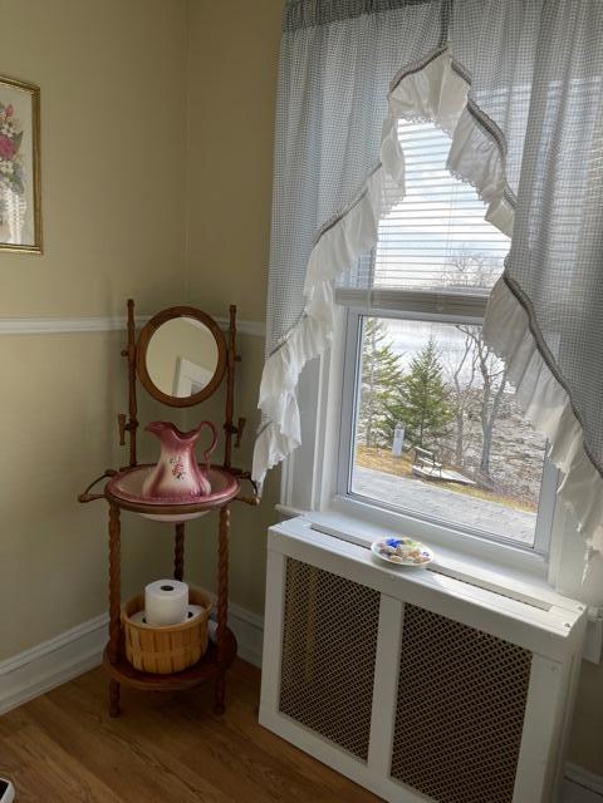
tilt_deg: -10.4
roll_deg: -3.3
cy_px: 402
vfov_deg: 67.3
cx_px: 302
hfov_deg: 53.1
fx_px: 604
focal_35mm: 26
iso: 32
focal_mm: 5.1
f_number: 1.6
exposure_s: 1/421
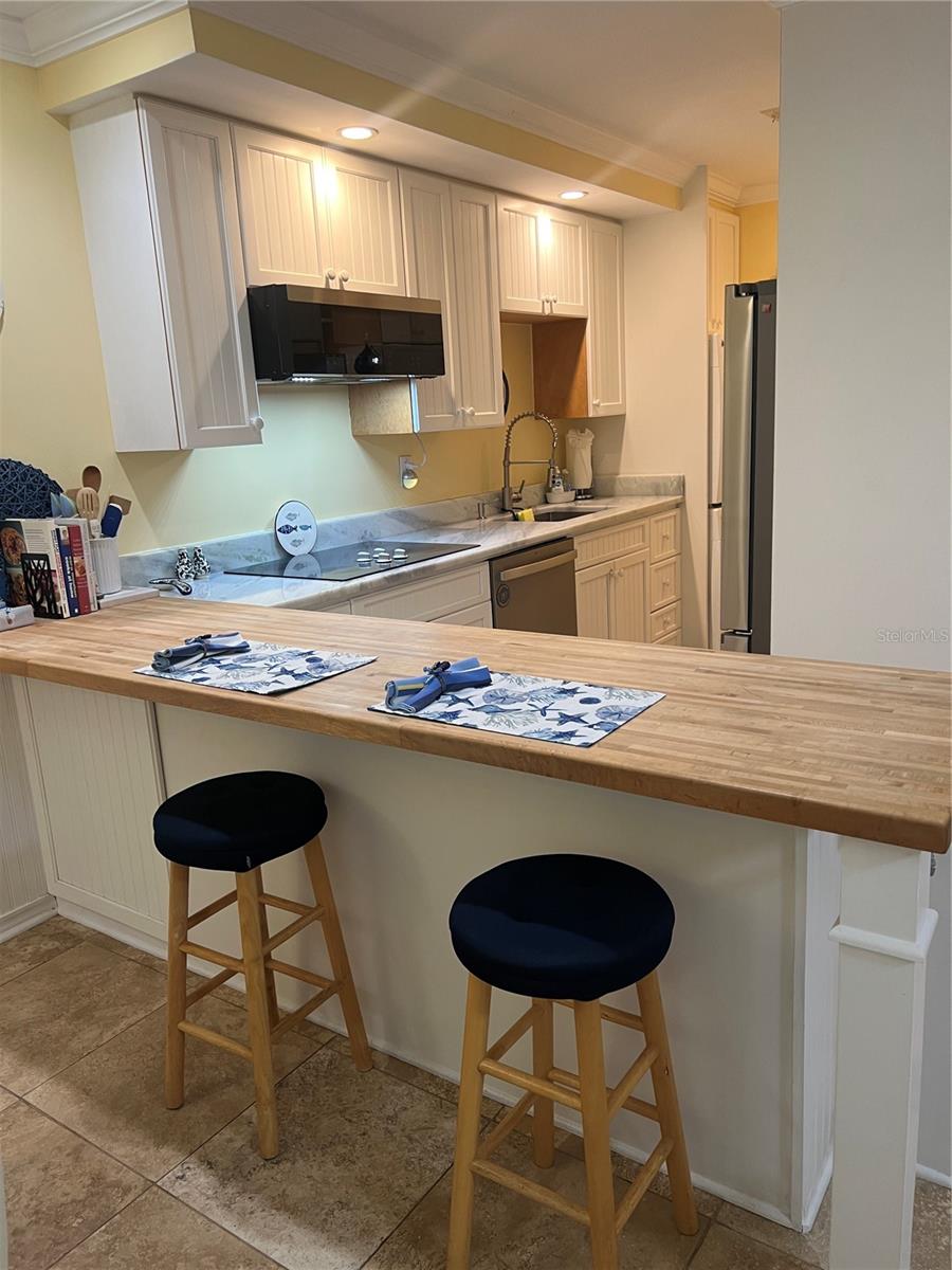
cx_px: 476
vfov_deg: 67.3
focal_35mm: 26
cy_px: 635
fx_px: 953
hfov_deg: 53.1
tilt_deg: -12.4
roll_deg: +3.5
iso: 80
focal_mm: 5.7
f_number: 1.5
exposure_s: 1/60
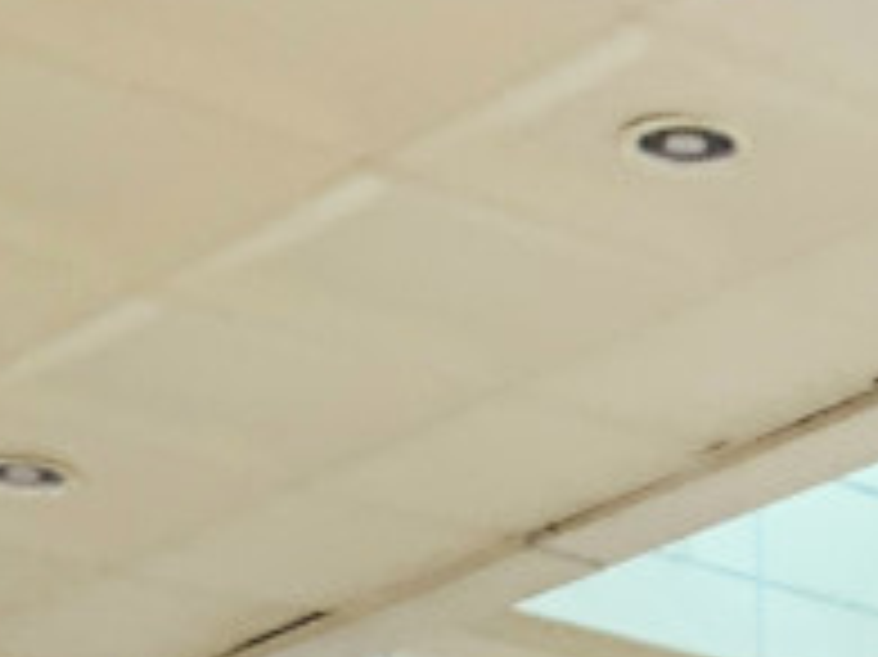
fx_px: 4056
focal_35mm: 160
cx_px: 1333
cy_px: 1994
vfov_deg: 7.9
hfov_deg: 11.8
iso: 50
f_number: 1.8
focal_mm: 4.25
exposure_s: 1/60
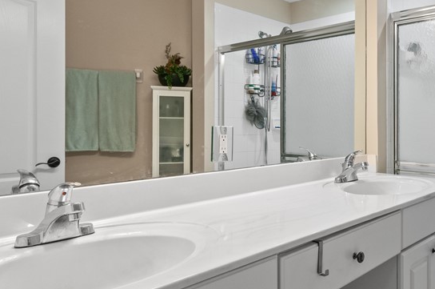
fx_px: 362
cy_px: 122
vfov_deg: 43.4
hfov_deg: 59.2
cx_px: 318
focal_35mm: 30
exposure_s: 1/3
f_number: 11
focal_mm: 10
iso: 200
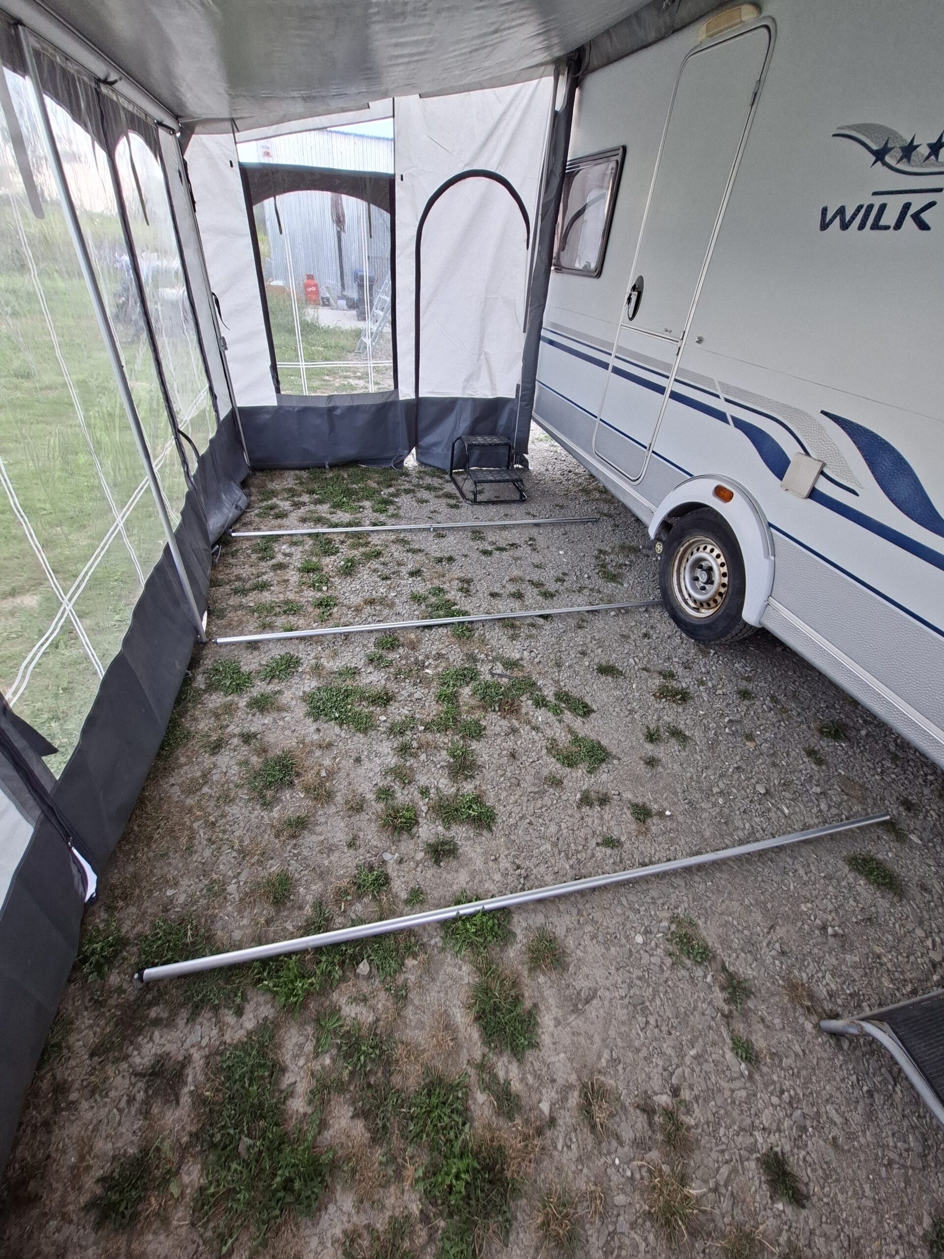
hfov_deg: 89.9
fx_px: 473
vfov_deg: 106.2
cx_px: 472
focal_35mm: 13
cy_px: 630
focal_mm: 1.74
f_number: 2.2
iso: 64
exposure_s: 1/120
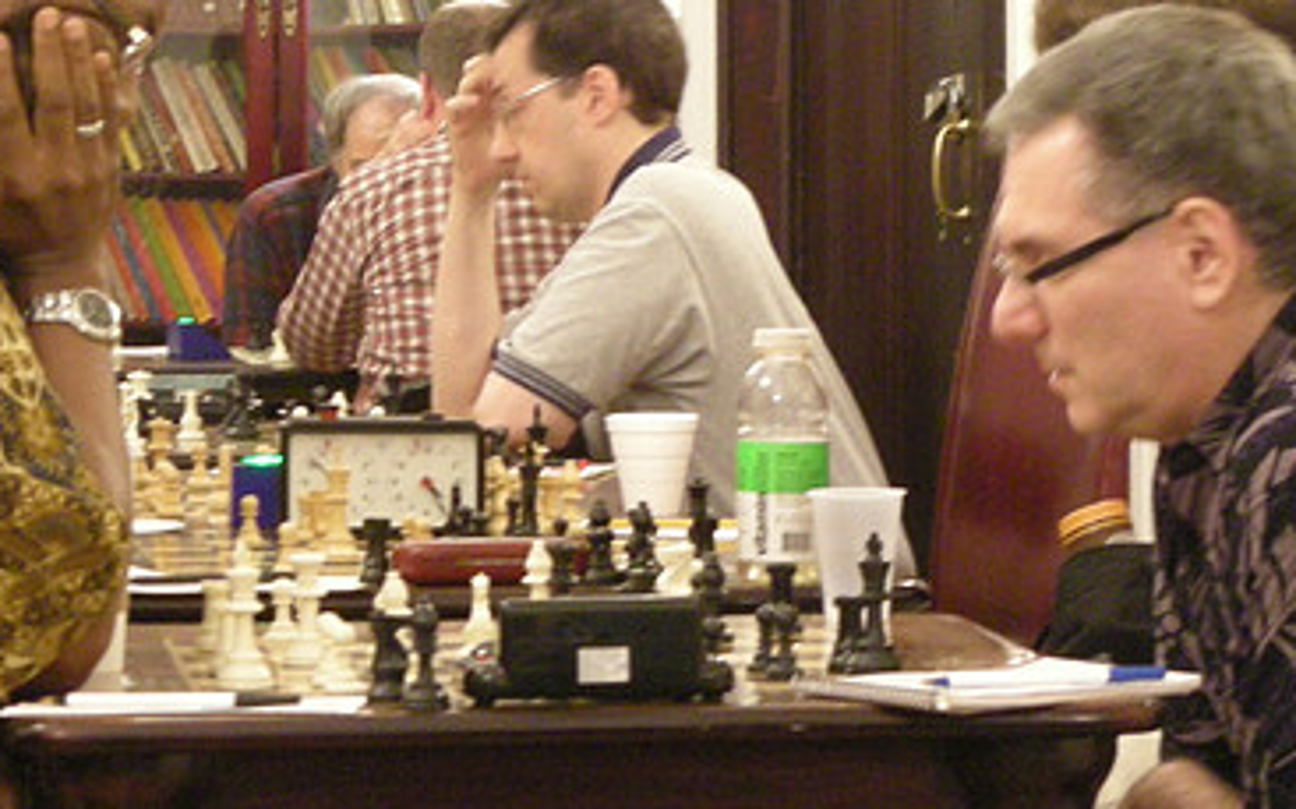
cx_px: 434
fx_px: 6214
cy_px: 373
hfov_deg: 11.9
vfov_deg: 7.4
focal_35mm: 176
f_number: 4.7
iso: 400
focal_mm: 17.1
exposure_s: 1/2.9
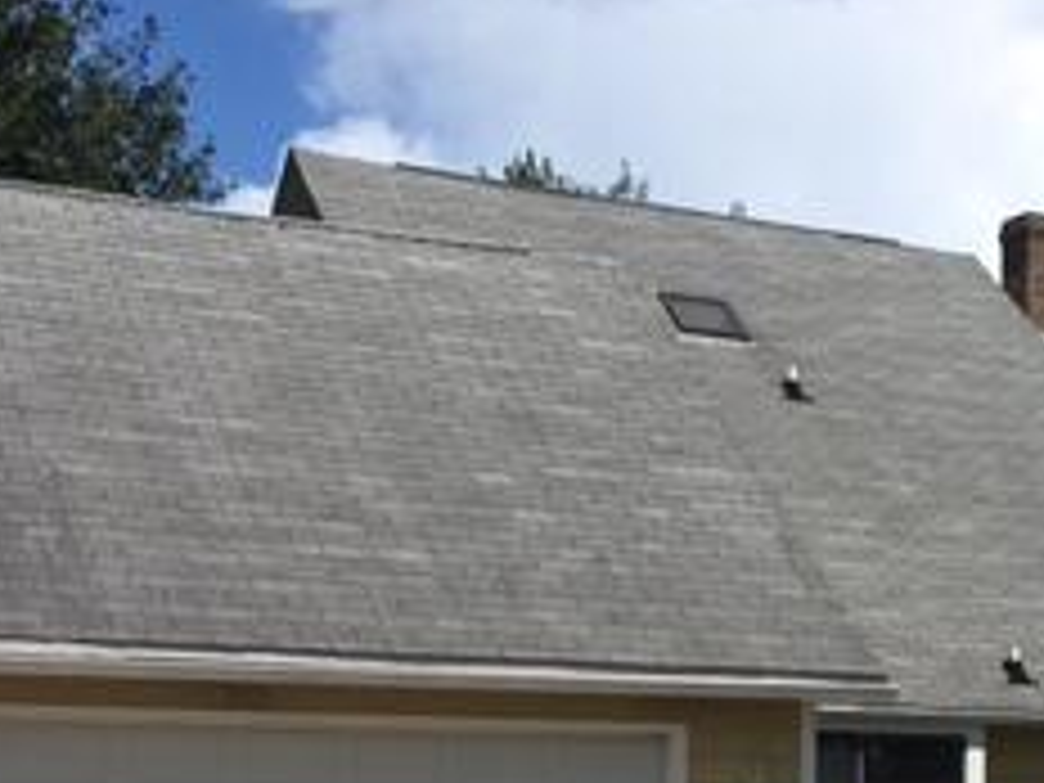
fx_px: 2413
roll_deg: -1.3
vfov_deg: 18.0
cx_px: 936
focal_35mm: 80
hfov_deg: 23.8
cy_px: 770
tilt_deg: +2.9
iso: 25
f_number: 2.2
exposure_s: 1/3846
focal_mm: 4.15
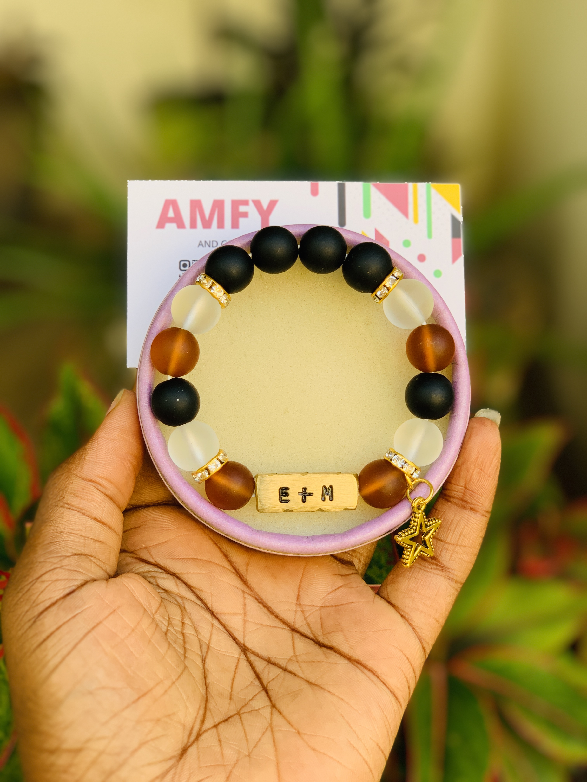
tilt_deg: -20.4
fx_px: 1176
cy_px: 391
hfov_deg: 28.0
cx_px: 294
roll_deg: -0.9
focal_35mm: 52
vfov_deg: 36.8
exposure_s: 1/122
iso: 20
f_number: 2.4
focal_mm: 6
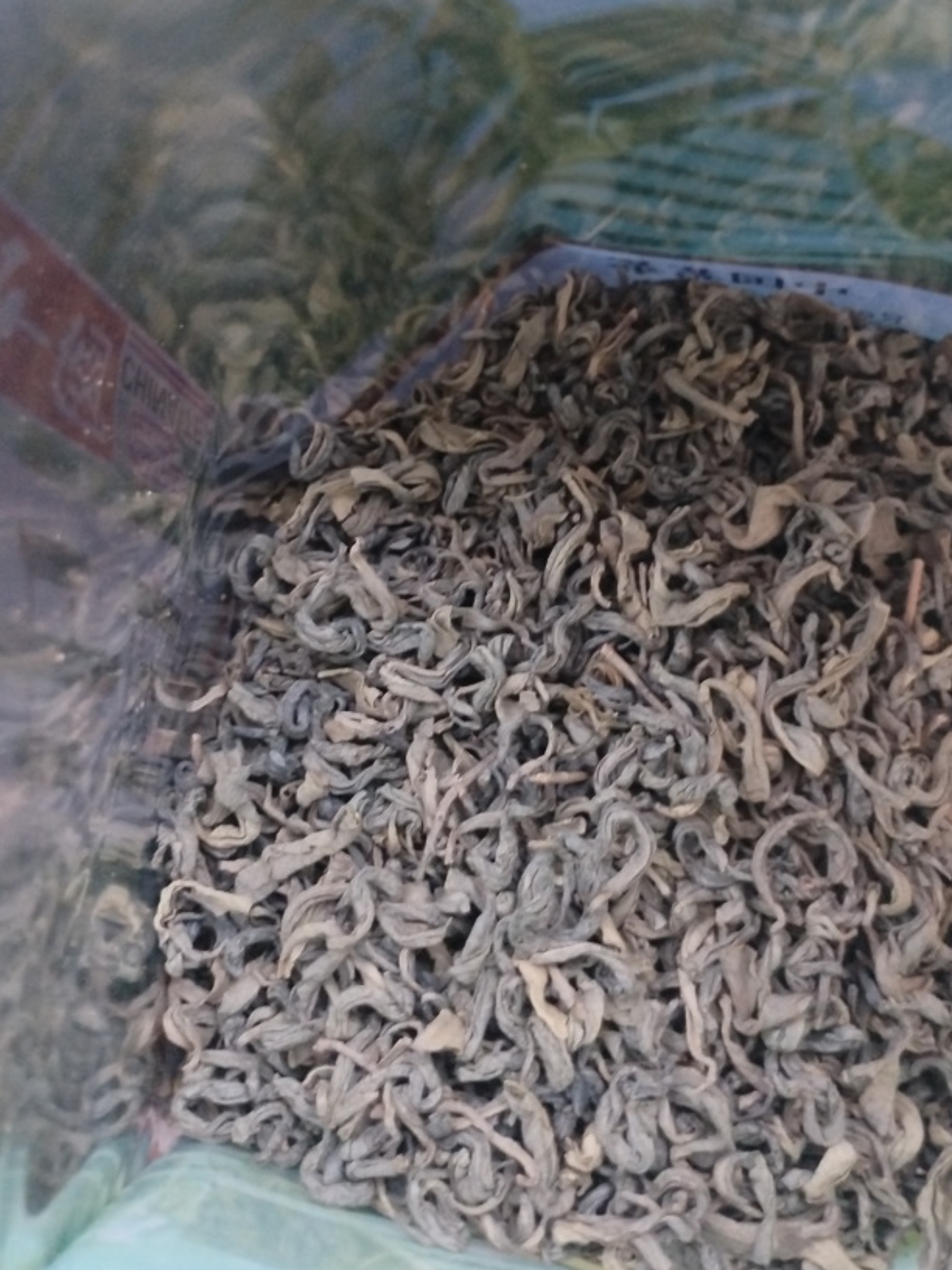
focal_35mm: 34
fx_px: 1247
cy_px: 508
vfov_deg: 53.6
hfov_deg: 41.6
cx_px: 560
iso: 1283
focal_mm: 4.25
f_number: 1.8
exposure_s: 1/14.3
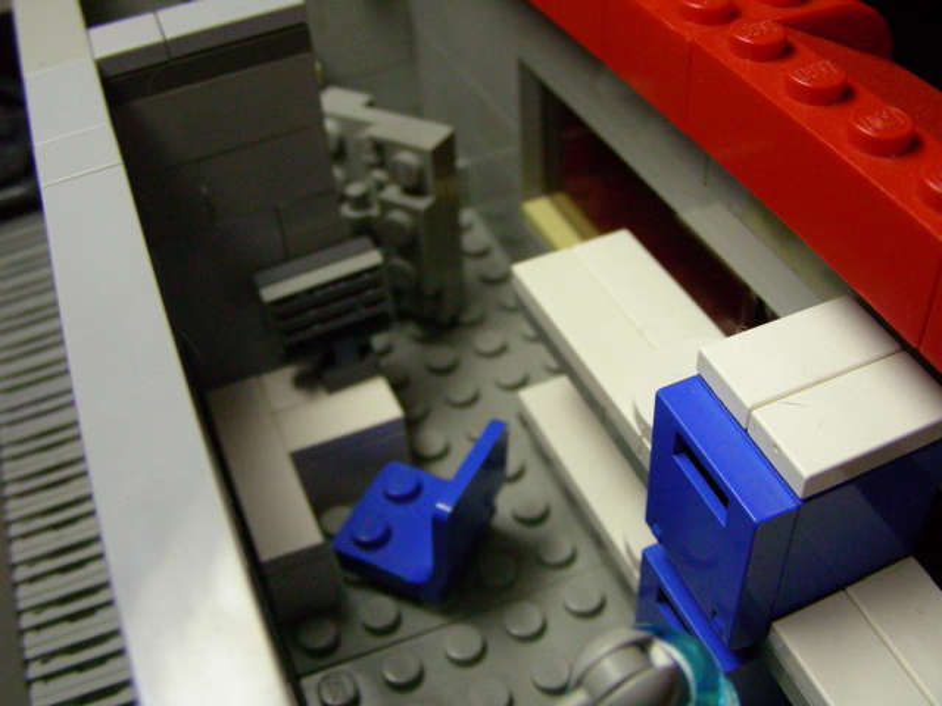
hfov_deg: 49.0
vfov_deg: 37.7
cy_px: 353
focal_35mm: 38
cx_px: 471
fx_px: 1034
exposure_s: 1/102
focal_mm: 6.3
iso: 400
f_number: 4
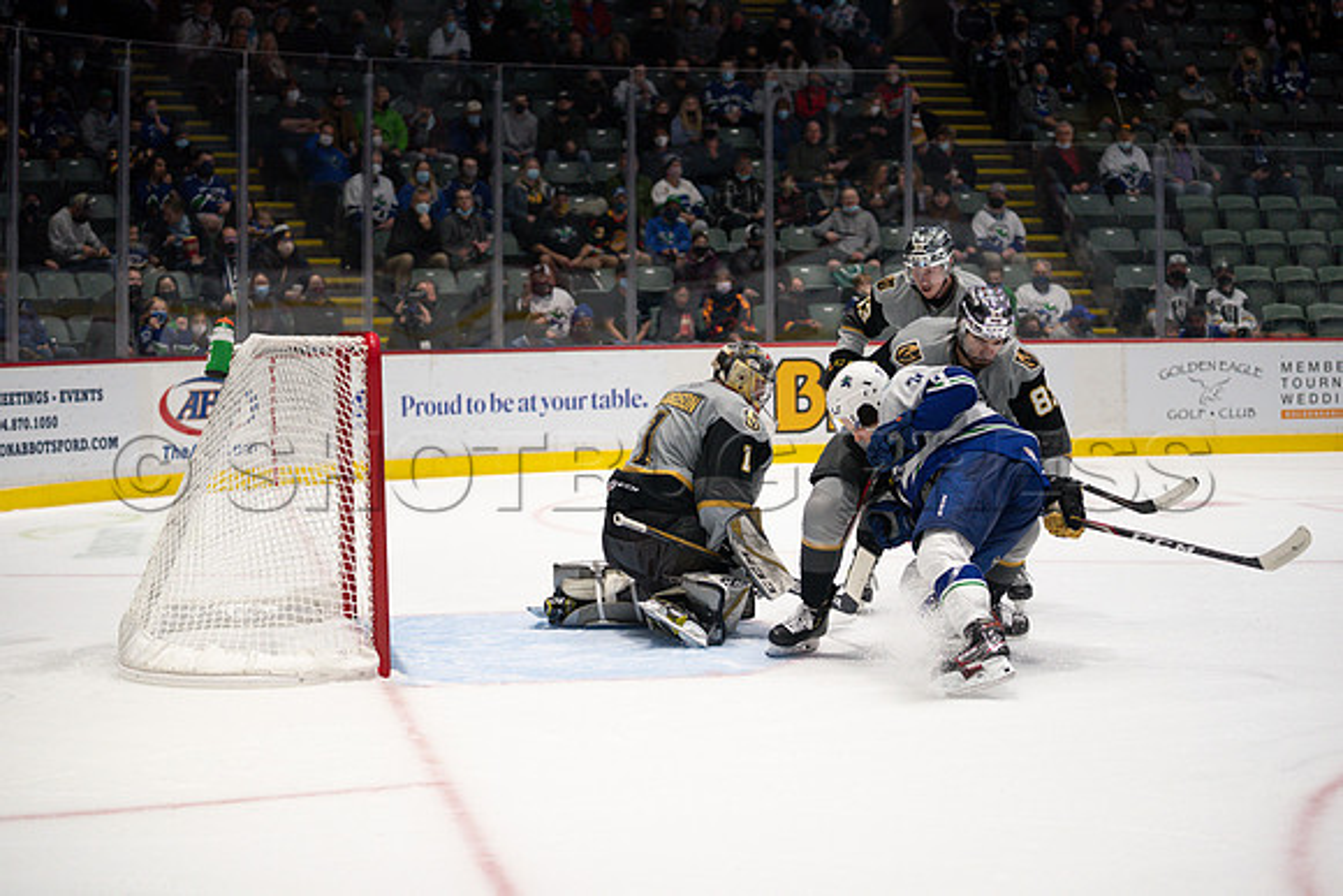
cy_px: 448
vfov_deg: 19.5
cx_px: 672
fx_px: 2612
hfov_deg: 28.8
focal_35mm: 70
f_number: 2.8
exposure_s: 1/1000
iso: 2000
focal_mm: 70
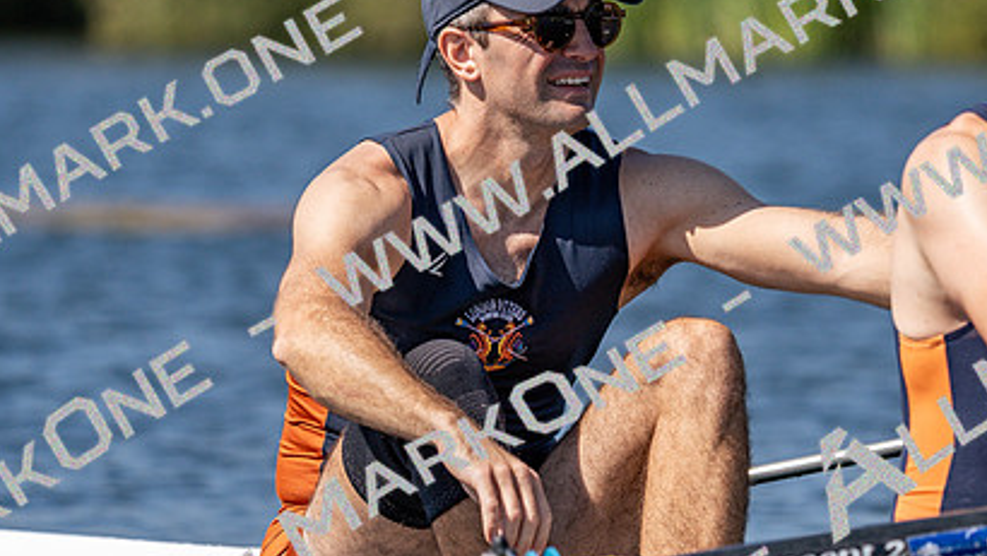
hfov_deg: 4.2
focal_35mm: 519
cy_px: 314
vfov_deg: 2.3
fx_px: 13588
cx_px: 614
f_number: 6.3
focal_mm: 350
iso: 250
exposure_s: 1/2000
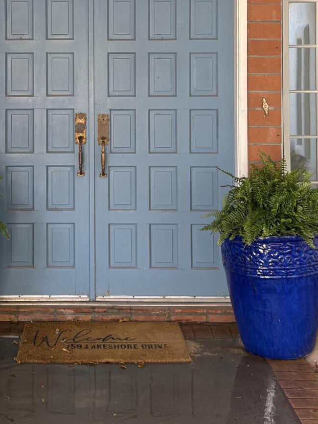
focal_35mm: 60
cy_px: 72
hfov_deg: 24.2
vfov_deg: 31.2
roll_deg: -0.3
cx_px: 90
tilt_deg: +0.5
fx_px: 735
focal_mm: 5.96
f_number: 1.6
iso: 80
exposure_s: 1/122
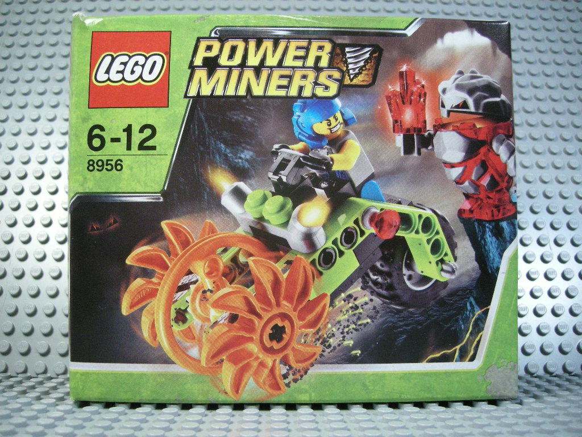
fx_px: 605
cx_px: 291
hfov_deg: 51.4
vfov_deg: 39.7
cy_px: 218
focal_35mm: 36
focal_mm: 7.5
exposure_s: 1/45.3
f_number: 2.7
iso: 400
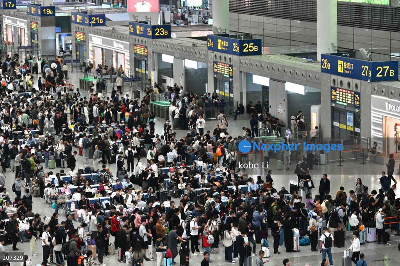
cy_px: 133
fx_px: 1277
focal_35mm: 115
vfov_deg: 11.9
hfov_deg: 17.8
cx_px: 200
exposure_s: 1/200
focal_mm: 115
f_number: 6.3
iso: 4000
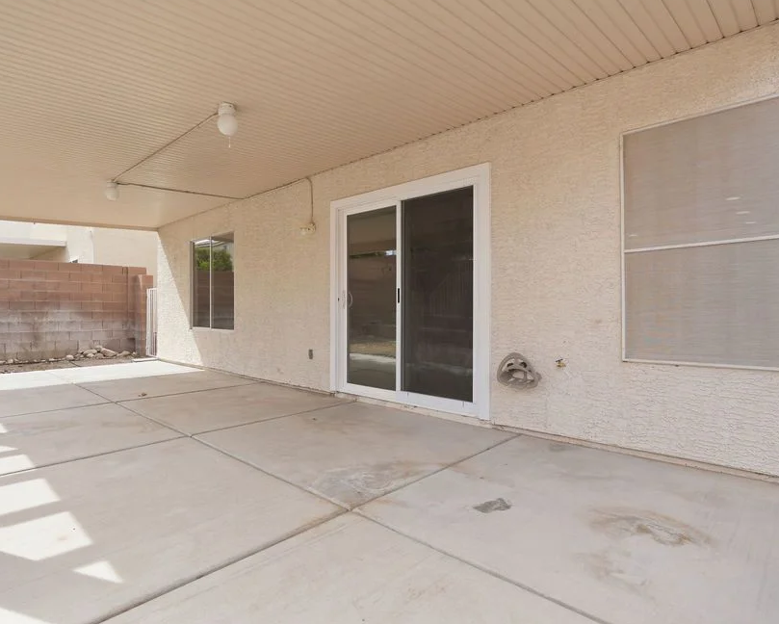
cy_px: 299
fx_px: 438
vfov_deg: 70.9
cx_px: 369
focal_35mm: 19
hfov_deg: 83.2
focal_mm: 16
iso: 800
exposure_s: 1/1250
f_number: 4.5
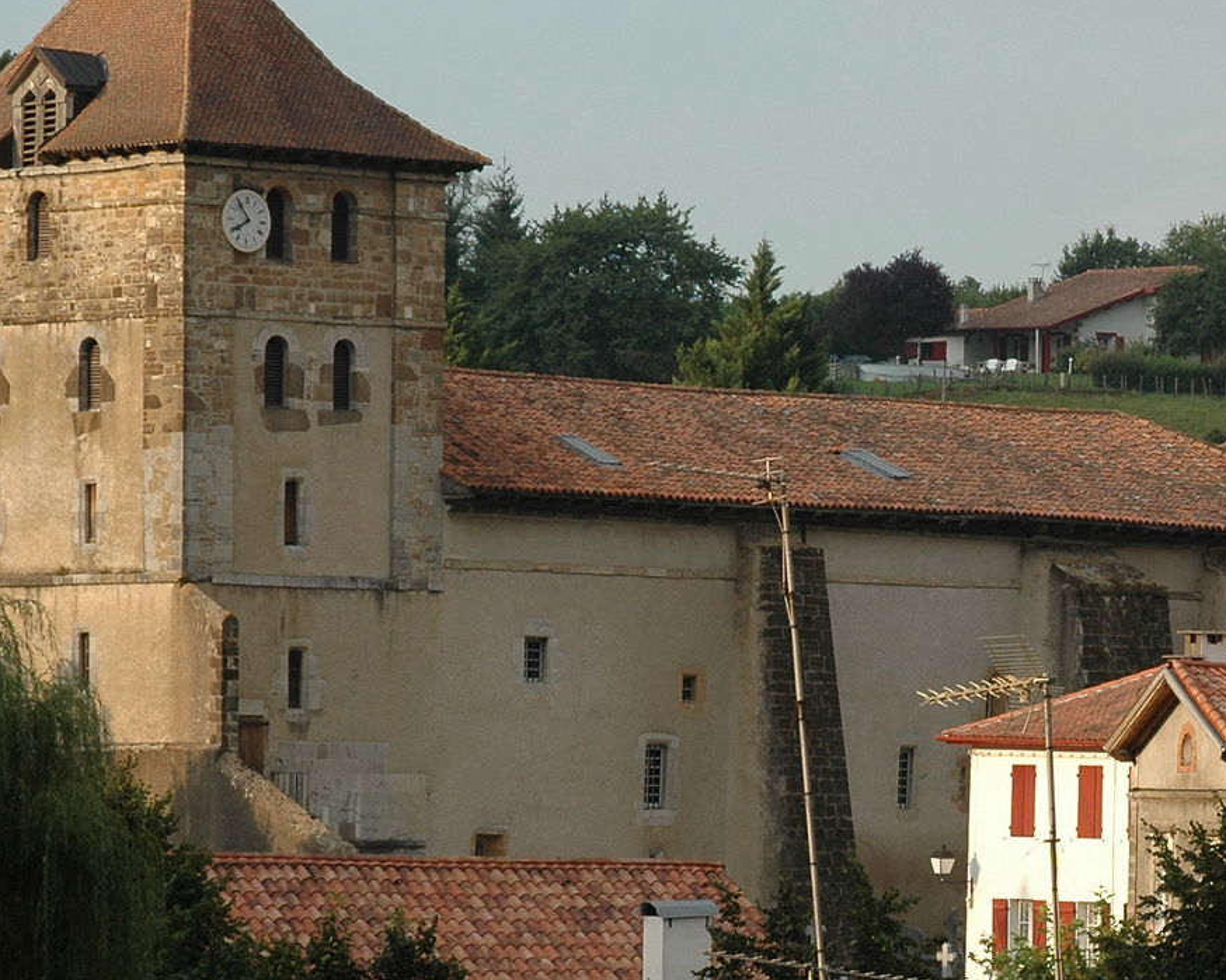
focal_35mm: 241
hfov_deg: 8.0
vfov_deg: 6.4
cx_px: 896
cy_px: 564
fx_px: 8744
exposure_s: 1/200
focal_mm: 78
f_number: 7.1
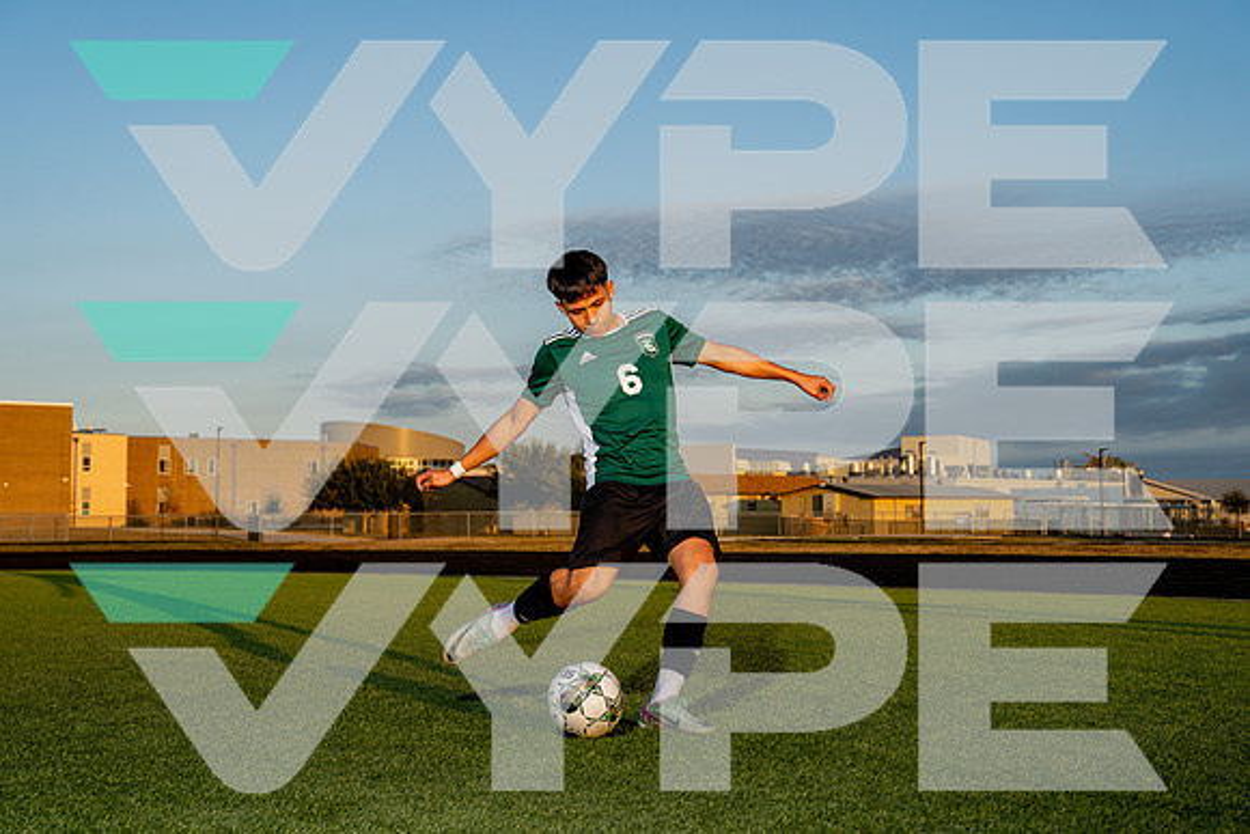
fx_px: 1533
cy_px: 417
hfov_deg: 44.4
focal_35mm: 44
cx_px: 625
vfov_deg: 30.4
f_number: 4.5
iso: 200
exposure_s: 1/1250
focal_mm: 42
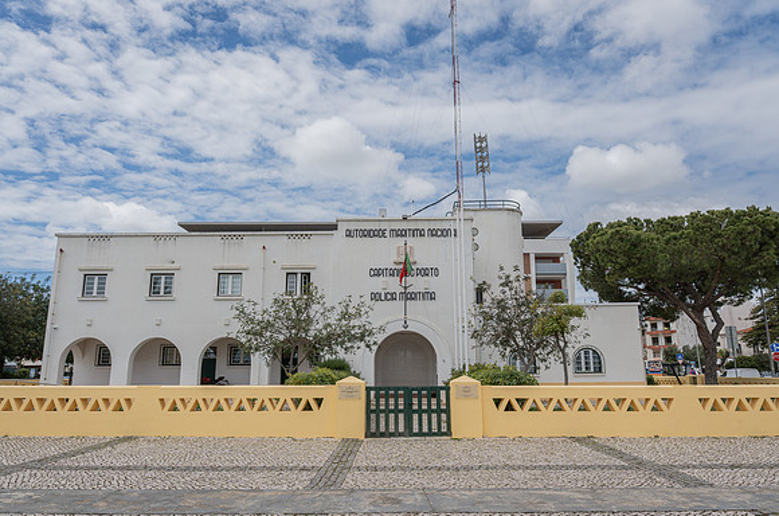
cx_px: 395
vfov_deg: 51.5
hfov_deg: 72.1
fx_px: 535
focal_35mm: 25
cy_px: 258
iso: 160
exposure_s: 1/1000
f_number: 9
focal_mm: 24
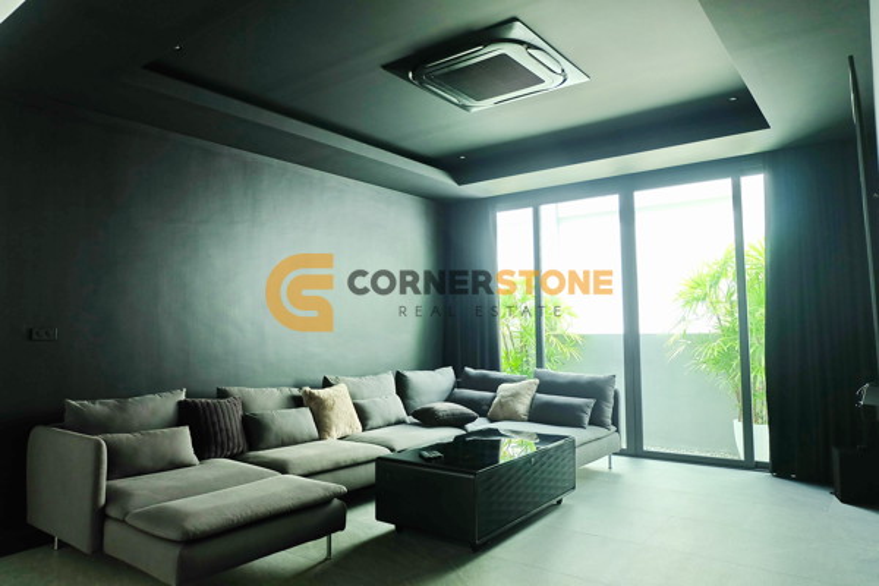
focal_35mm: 24
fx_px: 586
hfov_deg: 73.7
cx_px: 440
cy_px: 293
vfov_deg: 53.1
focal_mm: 16
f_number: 3.5
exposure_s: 1/90
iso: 400
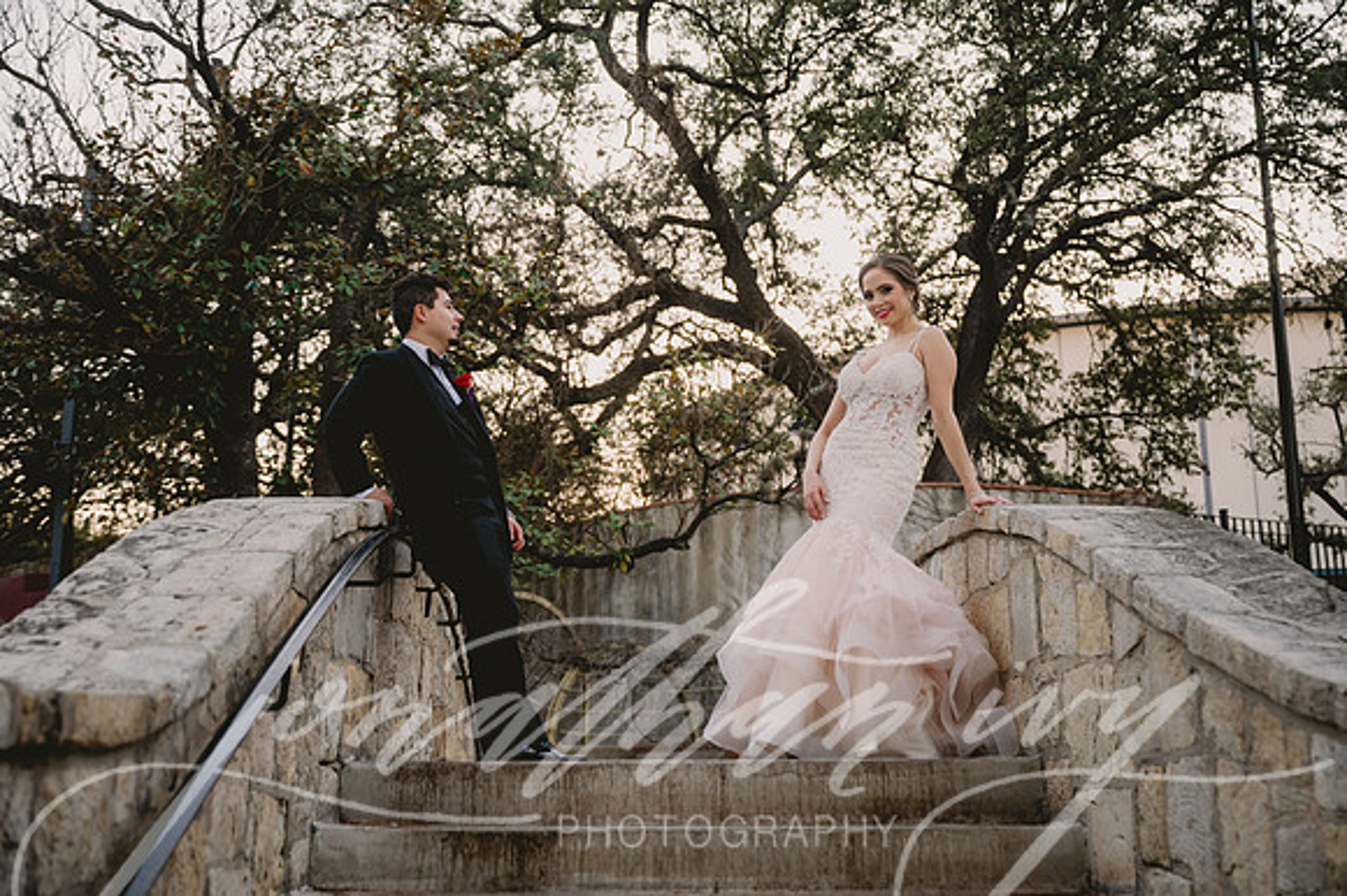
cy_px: 448
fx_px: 1571
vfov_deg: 31.9
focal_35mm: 42
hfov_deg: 46.4
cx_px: 674
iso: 250
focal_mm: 42
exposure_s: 1/100
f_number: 2.8
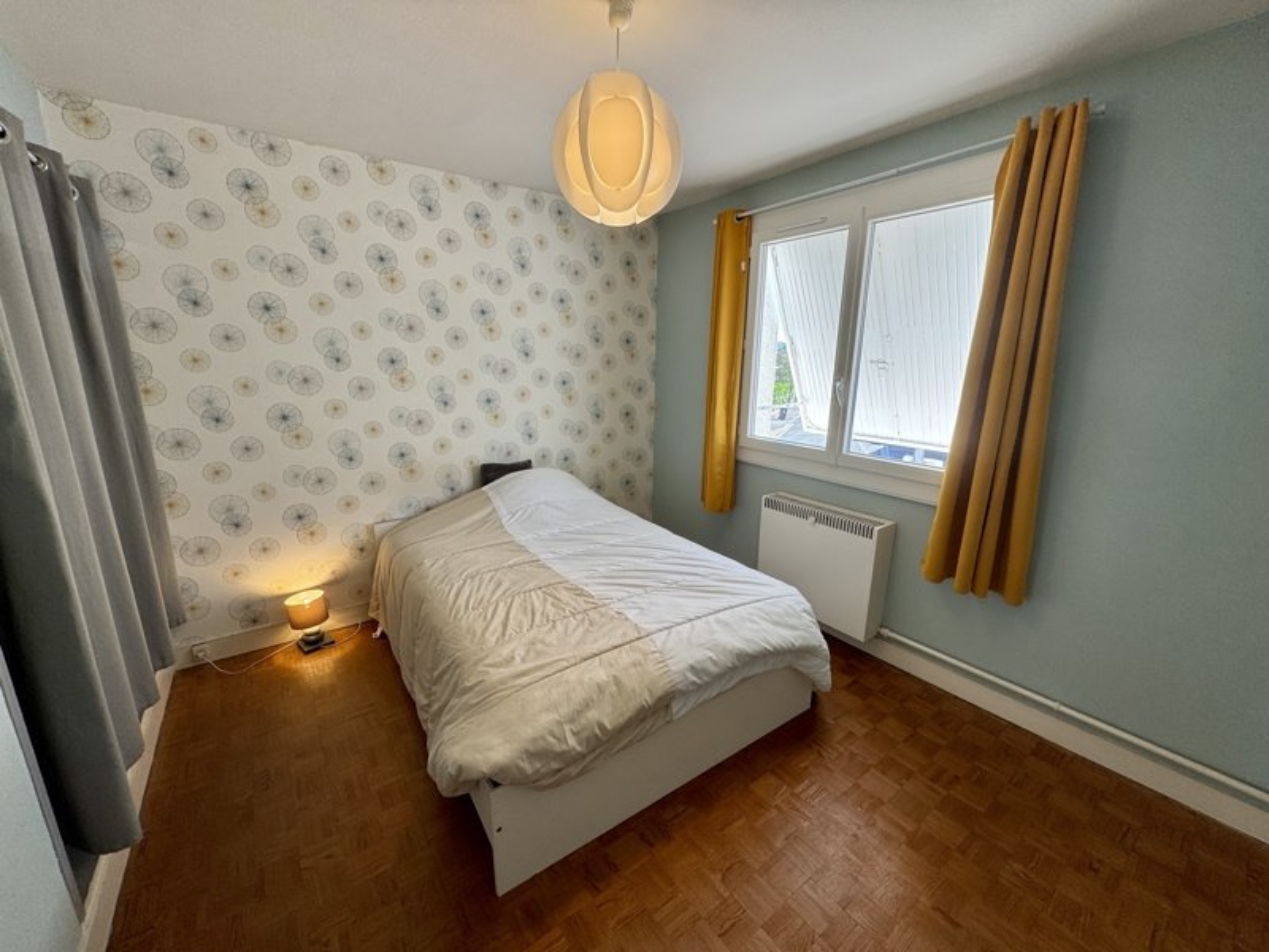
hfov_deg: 102.1
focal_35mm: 14
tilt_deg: -13.6
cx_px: 634
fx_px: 513
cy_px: 476
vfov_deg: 85.7
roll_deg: -0.1
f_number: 2.2
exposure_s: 1/99
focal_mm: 2.22
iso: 50
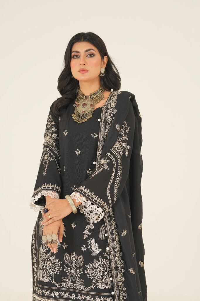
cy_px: 150
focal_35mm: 105
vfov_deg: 19.5
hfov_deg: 13.0
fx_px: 875
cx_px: 100
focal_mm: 105
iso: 200
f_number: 5
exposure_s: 1/250
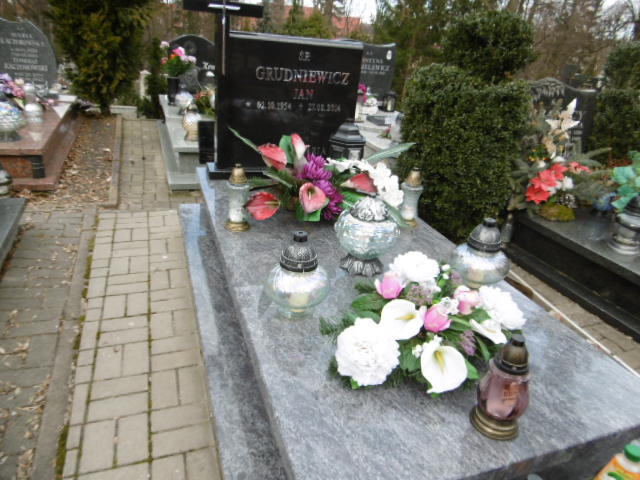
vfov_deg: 56.8
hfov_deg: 71.6
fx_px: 444
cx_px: 320
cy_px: 240
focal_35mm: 24
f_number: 3.1
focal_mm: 4.3
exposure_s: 1/200
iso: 100
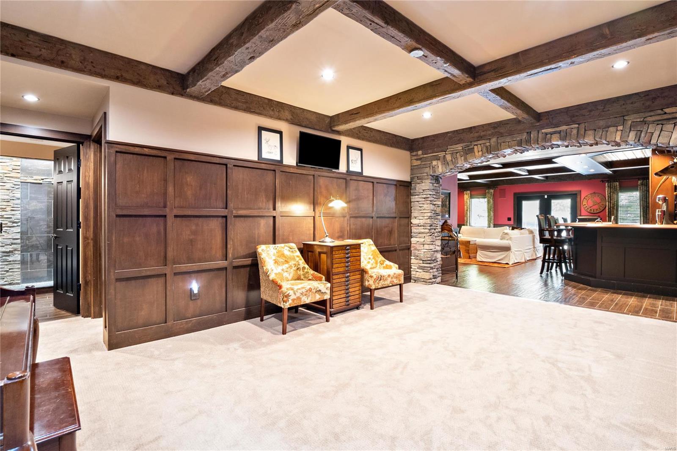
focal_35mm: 18
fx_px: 338
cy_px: 226
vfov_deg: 67.4
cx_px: 338
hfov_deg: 90.0
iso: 400
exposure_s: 1/5
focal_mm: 9
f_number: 8
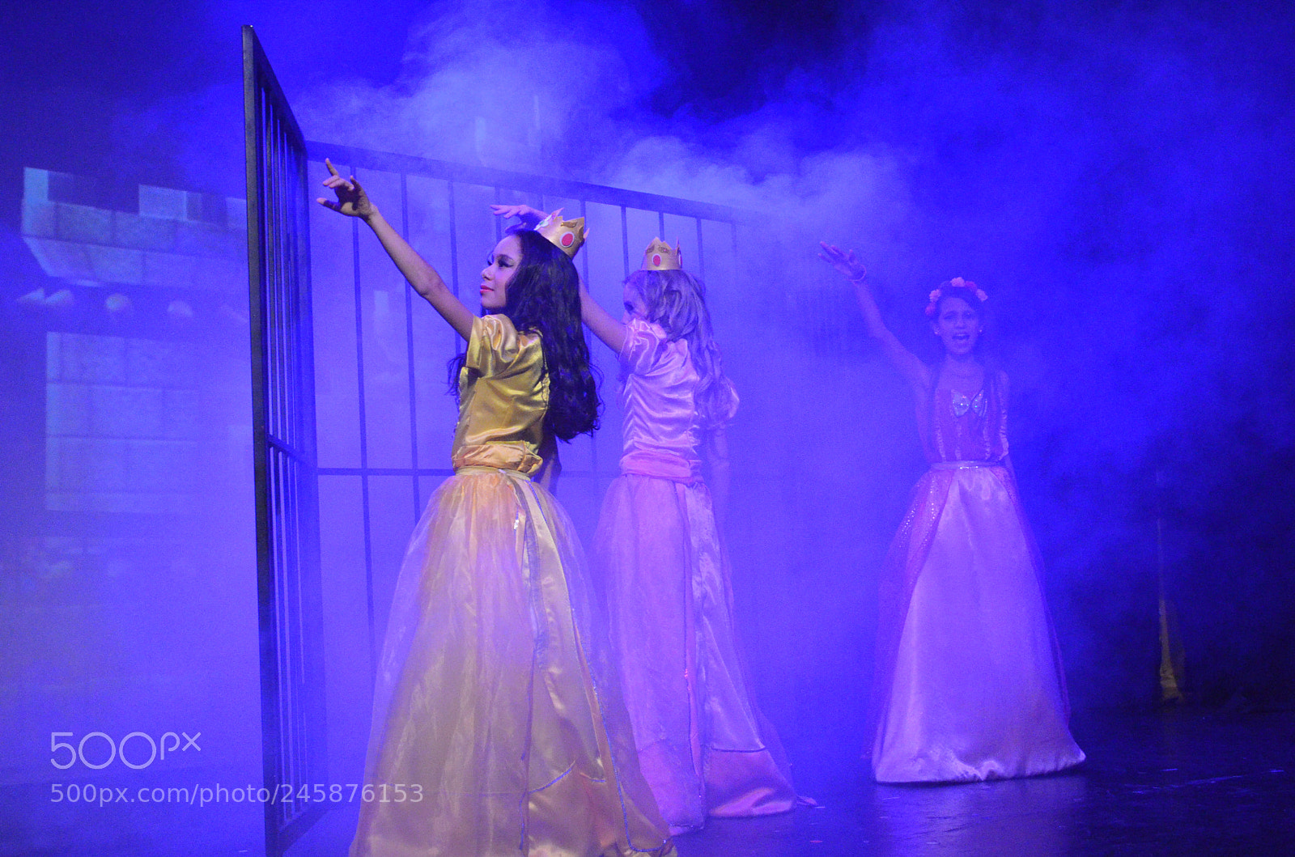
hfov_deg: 36.9
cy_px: 428
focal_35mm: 54
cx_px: 648
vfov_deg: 24.9
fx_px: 1938
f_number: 5
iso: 6400
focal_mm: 36
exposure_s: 1/180
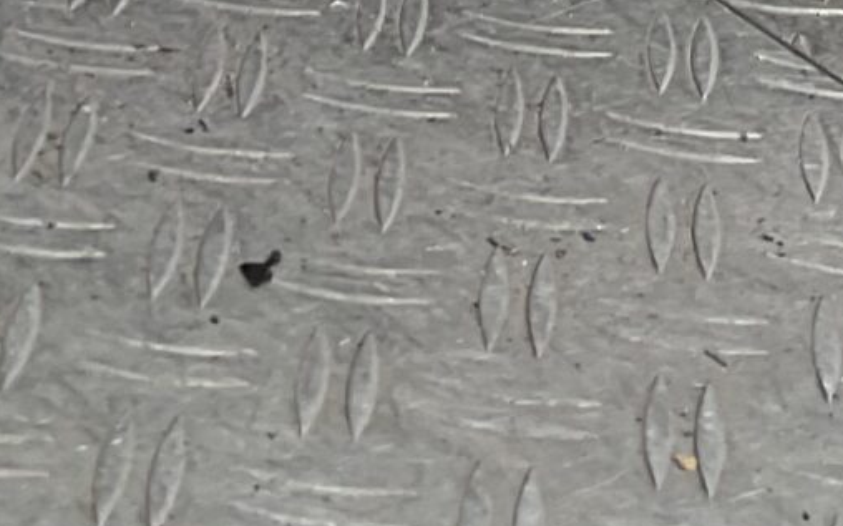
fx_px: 3559
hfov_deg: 13.5
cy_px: -991
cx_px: 496
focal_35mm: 155
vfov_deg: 7.5
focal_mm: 3
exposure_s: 1/165
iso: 16
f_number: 1.8
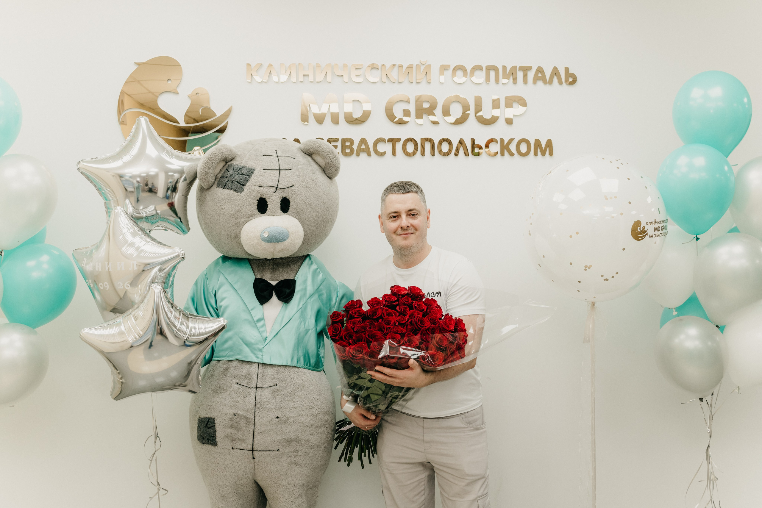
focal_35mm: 35
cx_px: 381
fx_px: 741
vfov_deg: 37.9
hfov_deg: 54.4
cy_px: 254
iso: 400
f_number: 5.6
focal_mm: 35
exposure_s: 1/160
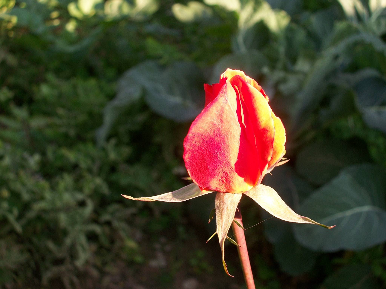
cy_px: 144
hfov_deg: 28.6
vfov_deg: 21.6
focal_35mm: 68
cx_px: 193
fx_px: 758
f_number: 4.5
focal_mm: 12.1
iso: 80
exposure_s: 1/100
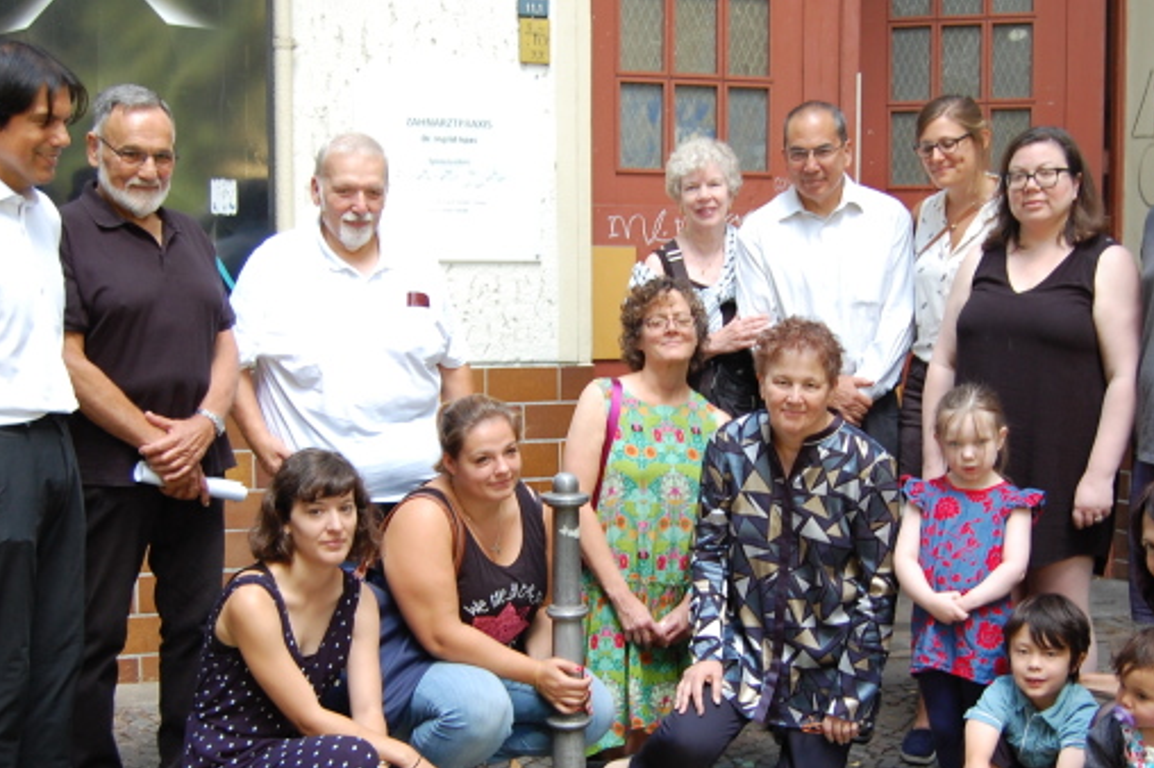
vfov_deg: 25.9
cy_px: 450
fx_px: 1666
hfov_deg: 38.2
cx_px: 643
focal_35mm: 52
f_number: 4
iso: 400
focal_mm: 22
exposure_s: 1/60
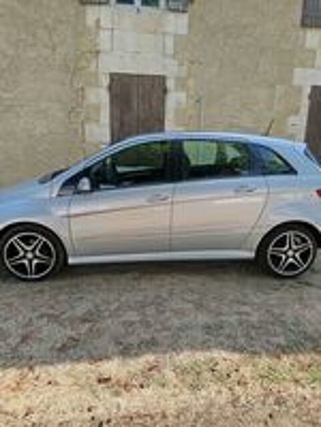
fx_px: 297
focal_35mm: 24
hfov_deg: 56.8
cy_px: 214
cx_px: 160
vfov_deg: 71.6
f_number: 1.7
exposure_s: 1/138
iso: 50
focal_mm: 5.31
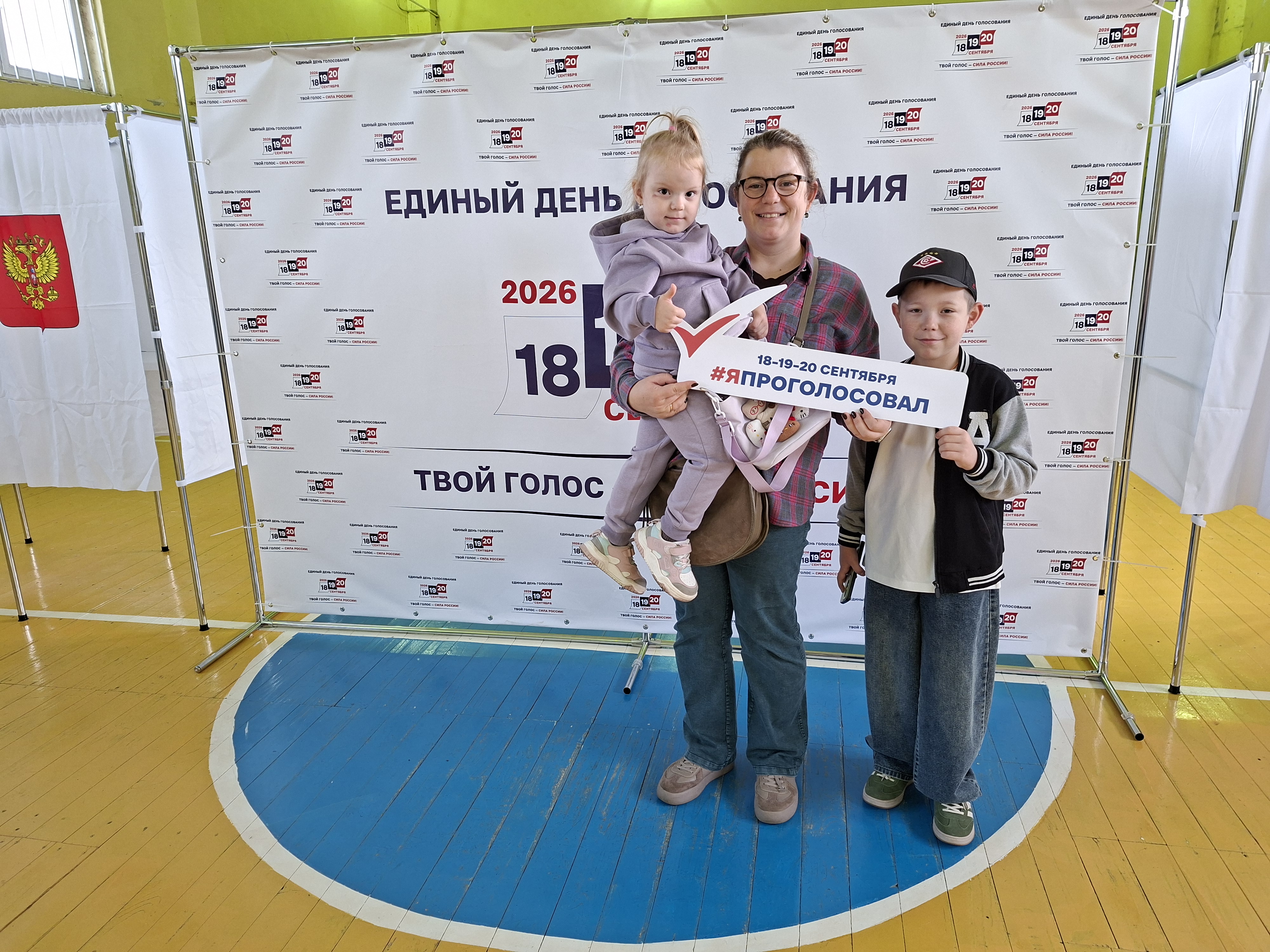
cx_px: 635
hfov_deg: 73.9
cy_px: 476
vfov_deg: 58.9
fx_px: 844
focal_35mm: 23
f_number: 1.8
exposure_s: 1/100
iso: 160
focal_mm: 5.54
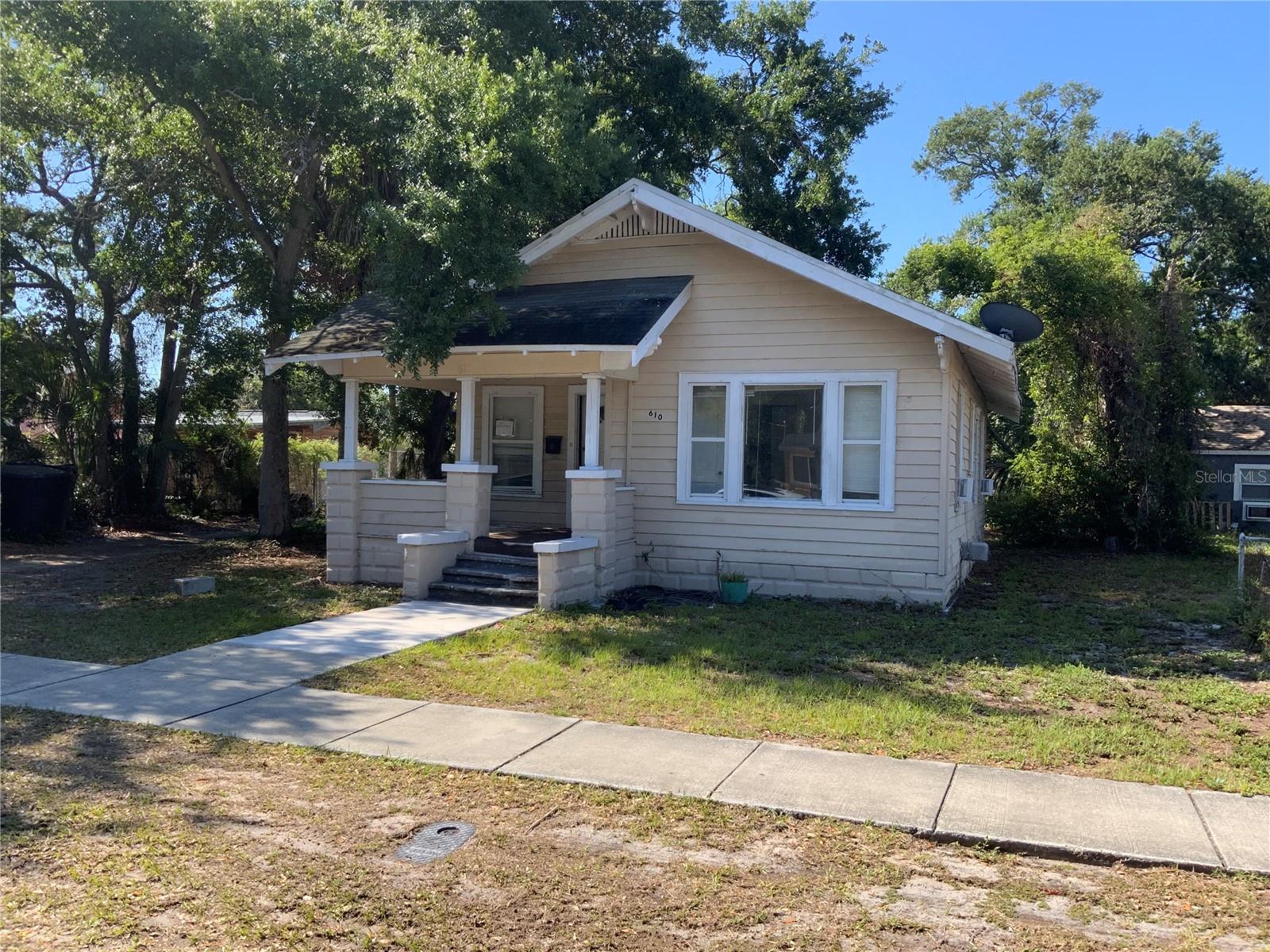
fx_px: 1064
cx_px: 635
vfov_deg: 48.2
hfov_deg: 61.7
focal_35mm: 29
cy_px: 476
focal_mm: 3
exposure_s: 1/759
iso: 16
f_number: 1.8
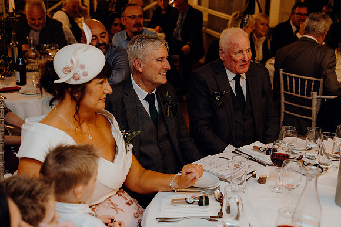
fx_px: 474
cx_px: 170
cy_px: 114
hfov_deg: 39.6
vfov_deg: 27.0
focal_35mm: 50
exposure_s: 1/160
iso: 2500
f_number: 3.5
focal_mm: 50
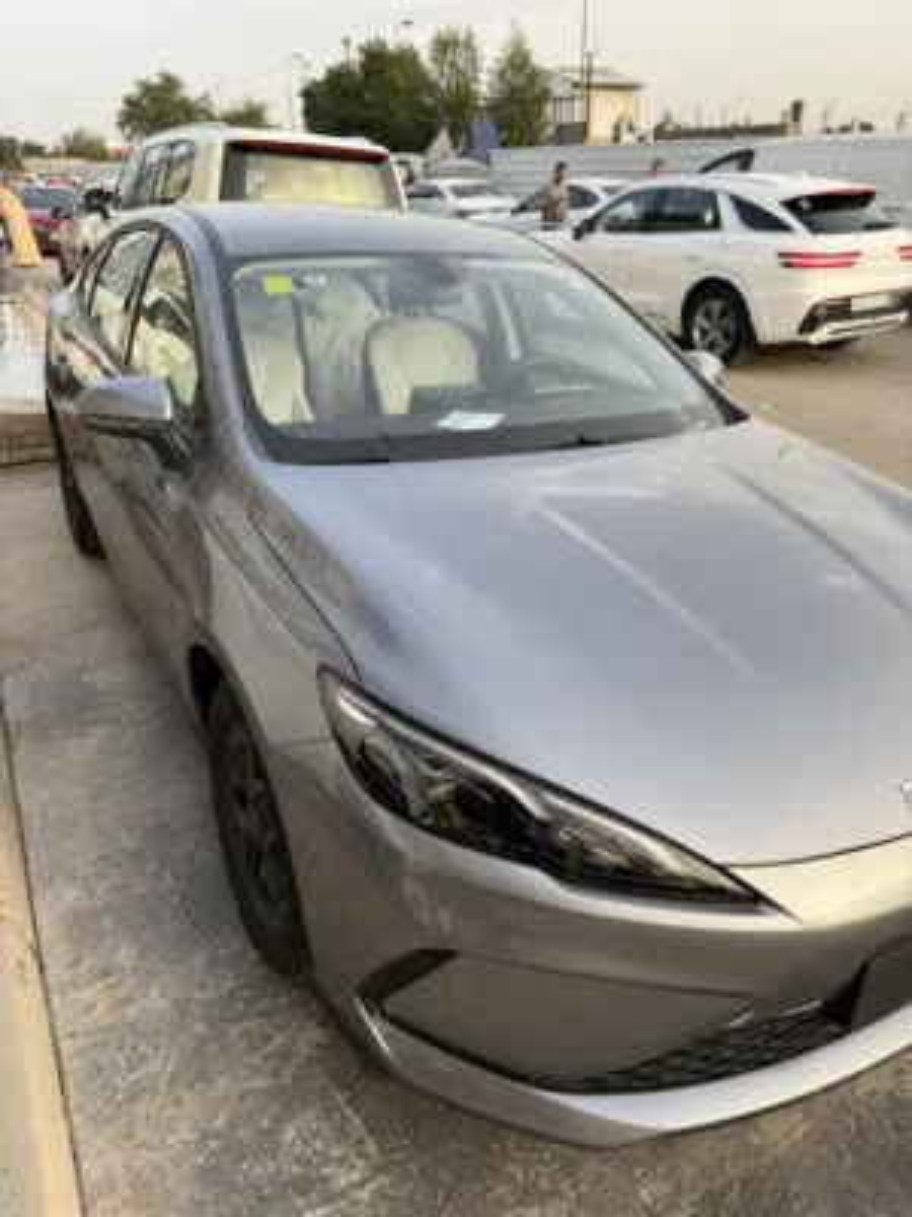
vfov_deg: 71.6
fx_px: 843
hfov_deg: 56.8
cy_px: 608
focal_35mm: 24
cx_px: 456
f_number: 1.78
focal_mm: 6.76
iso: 80
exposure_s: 1/722
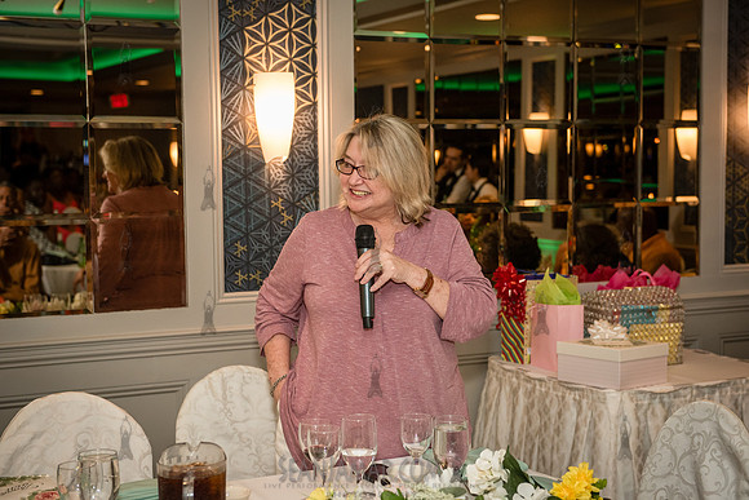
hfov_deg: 34.5
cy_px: 250
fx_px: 1207
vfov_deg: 23.4
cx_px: 374
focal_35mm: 58
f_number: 3.5
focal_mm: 58
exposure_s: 1/200
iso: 1600
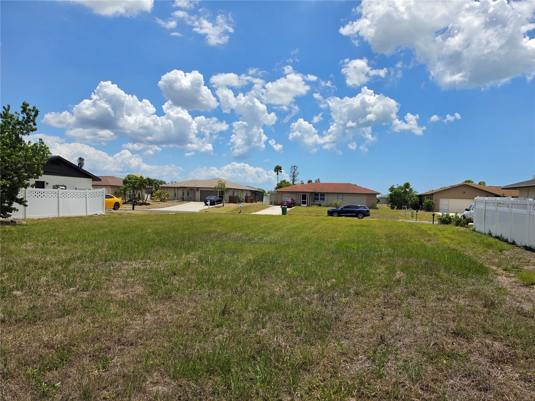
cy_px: 200
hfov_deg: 73.9
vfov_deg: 58.9
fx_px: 355
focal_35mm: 23
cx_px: 268
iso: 50
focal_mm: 6.5
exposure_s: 1/7939
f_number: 1.4
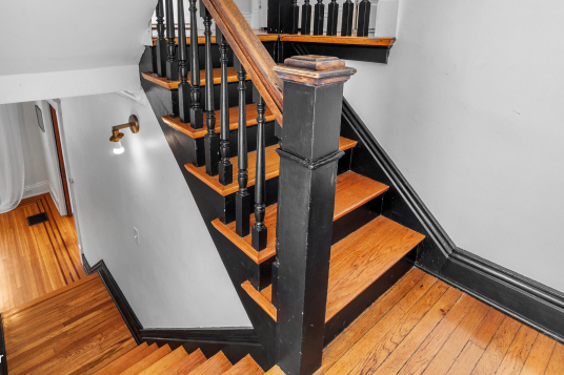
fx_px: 329
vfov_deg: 57.9
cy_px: 119
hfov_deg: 81.1
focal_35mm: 21
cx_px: 261
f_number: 7.1
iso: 400
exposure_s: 1/13
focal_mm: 10
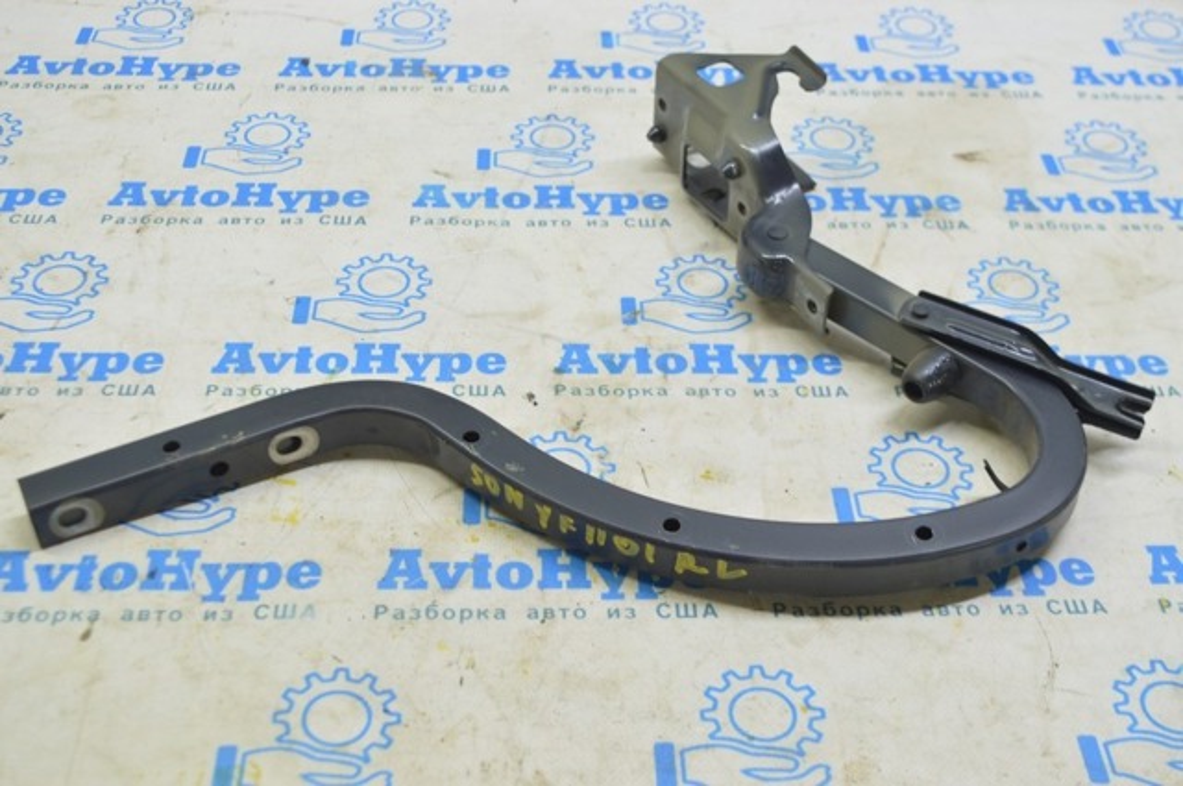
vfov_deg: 28.0
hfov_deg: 41.2
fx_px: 1575
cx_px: 592
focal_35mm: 48
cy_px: 393
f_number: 5.6
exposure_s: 1/20
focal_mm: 32
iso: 400
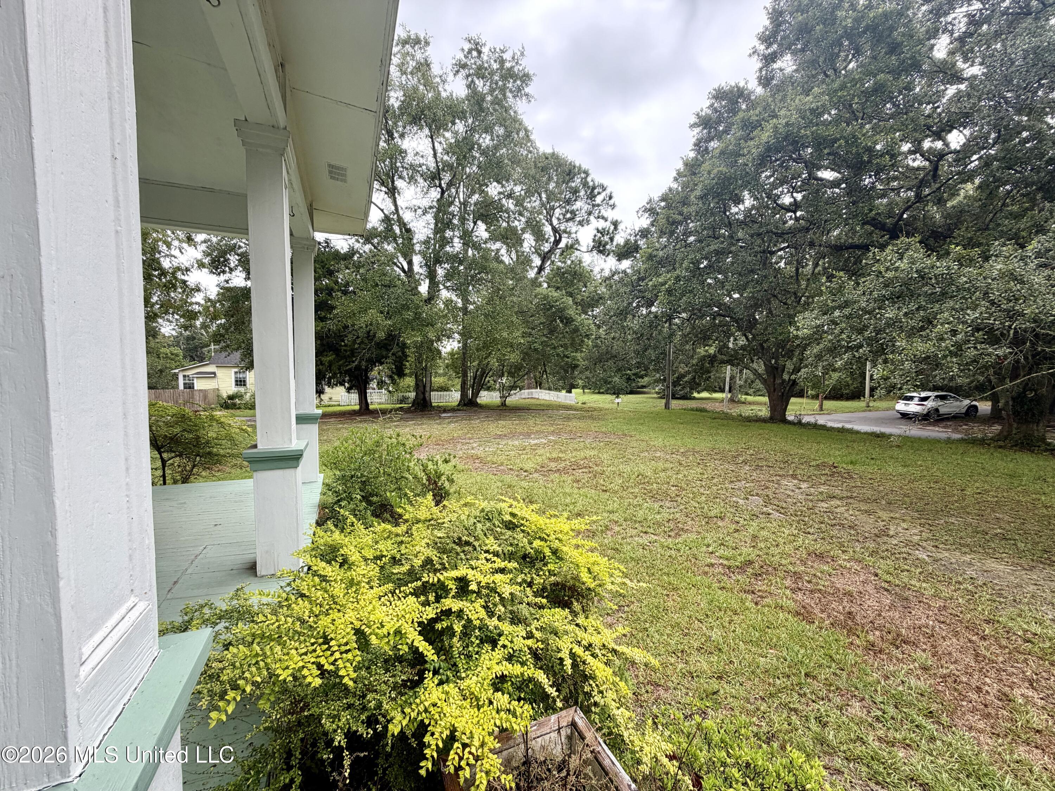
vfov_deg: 85.7
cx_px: 528
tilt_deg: -2.5
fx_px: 427
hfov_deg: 102.1
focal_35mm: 14
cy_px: 396
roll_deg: -0.9
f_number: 2.2
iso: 50
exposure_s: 1/379
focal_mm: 2.22
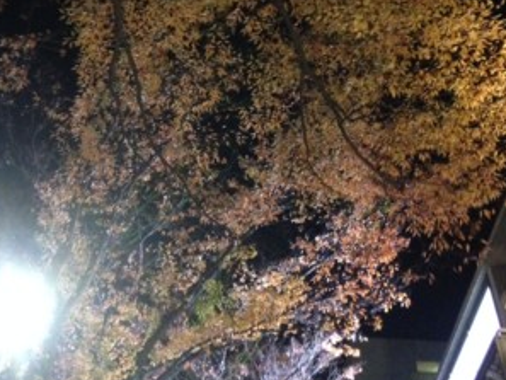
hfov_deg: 38.2
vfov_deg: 28.9
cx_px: 262
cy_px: 118
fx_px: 731
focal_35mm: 50
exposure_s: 1/15
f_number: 2.4
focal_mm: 4.12
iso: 800
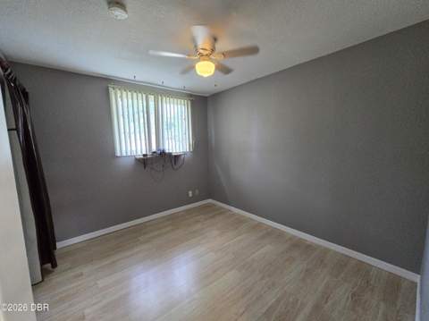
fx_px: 161
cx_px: 214
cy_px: 160
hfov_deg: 106.2
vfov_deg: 89.8
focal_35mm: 13
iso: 500
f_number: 2.2
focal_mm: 2.2
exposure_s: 1/60
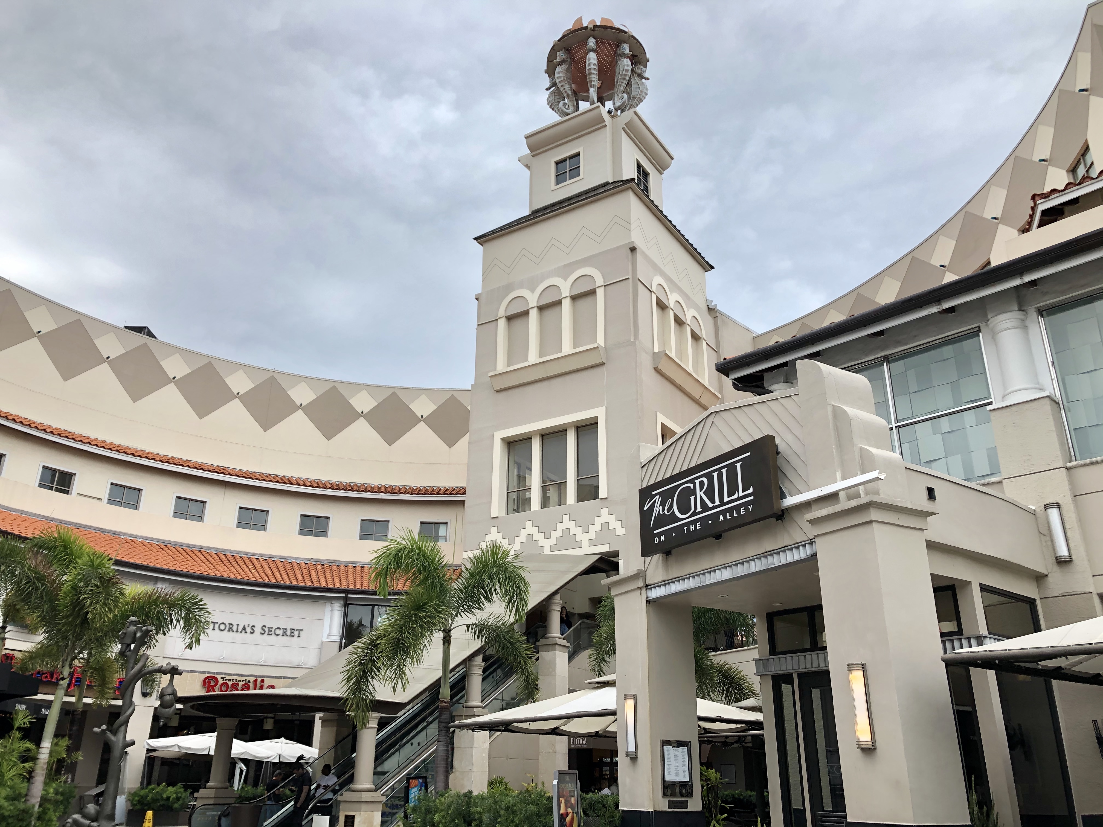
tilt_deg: +21.8
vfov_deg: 49.7
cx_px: 552
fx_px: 892
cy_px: 414
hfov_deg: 63.4
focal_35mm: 28
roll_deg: -0.6
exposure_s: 1/408
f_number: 1.8
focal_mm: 3.99
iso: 20
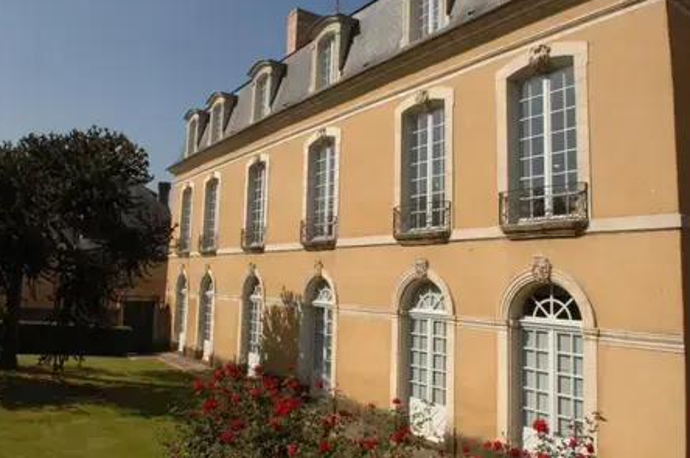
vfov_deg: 47.0
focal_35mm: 28
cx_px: 339
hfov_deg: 66.4
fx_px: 527
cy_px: 213
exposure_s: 1/125
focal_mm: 17
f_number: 18
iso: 320
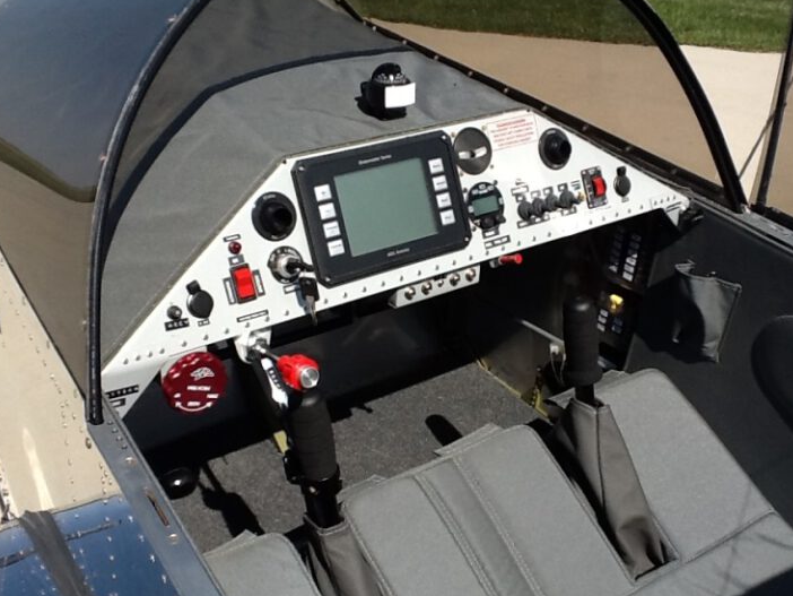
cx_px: 426
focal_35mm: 35
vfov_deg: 40.7
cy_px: 317
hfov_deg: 52.6
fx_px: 802
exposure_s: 1/1672
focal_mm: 2.03
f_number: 2.4
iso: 80
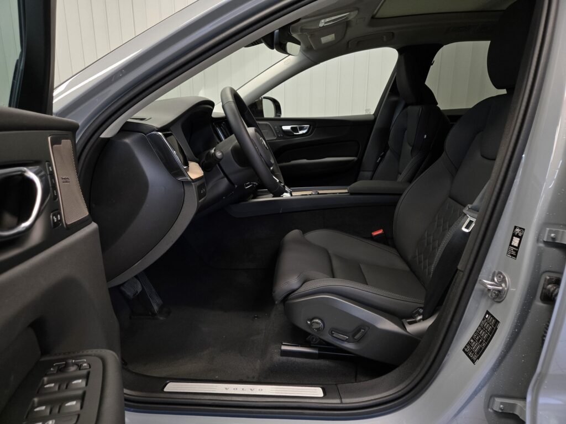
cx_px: 283
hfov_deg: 73.9
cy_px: 212
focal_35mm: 23
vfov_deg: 58.9
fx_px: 376
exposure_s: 1/100
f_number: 1.8
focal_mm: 5.4
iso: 250
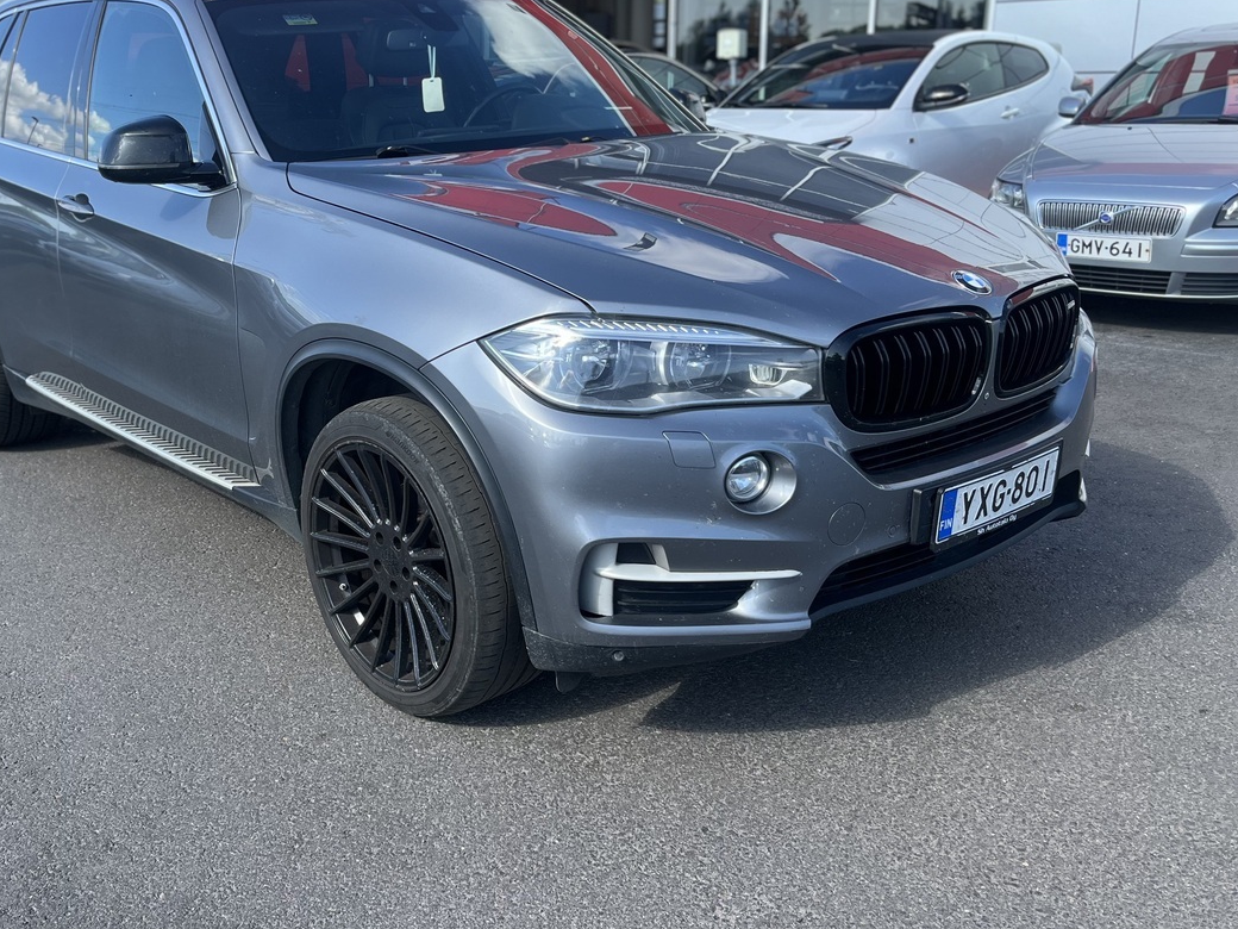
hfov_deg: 51.0
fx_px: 1287
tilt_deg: -17.2
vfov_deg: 39.7
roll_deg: +0.8
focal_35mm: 36
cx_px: 484
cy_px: 447
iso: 50
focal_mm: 5.1
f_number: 1.6
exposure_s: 1/967
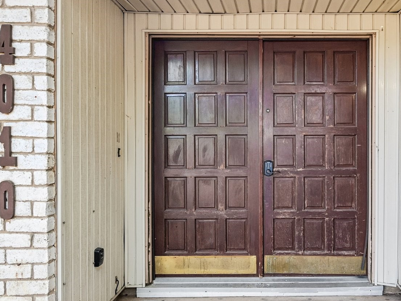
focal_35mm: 34
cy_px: 146
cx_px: 261
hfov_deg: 53.1
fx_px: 394
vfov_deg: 41.8
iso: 400
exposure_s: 1/30
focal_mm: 19
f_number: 8
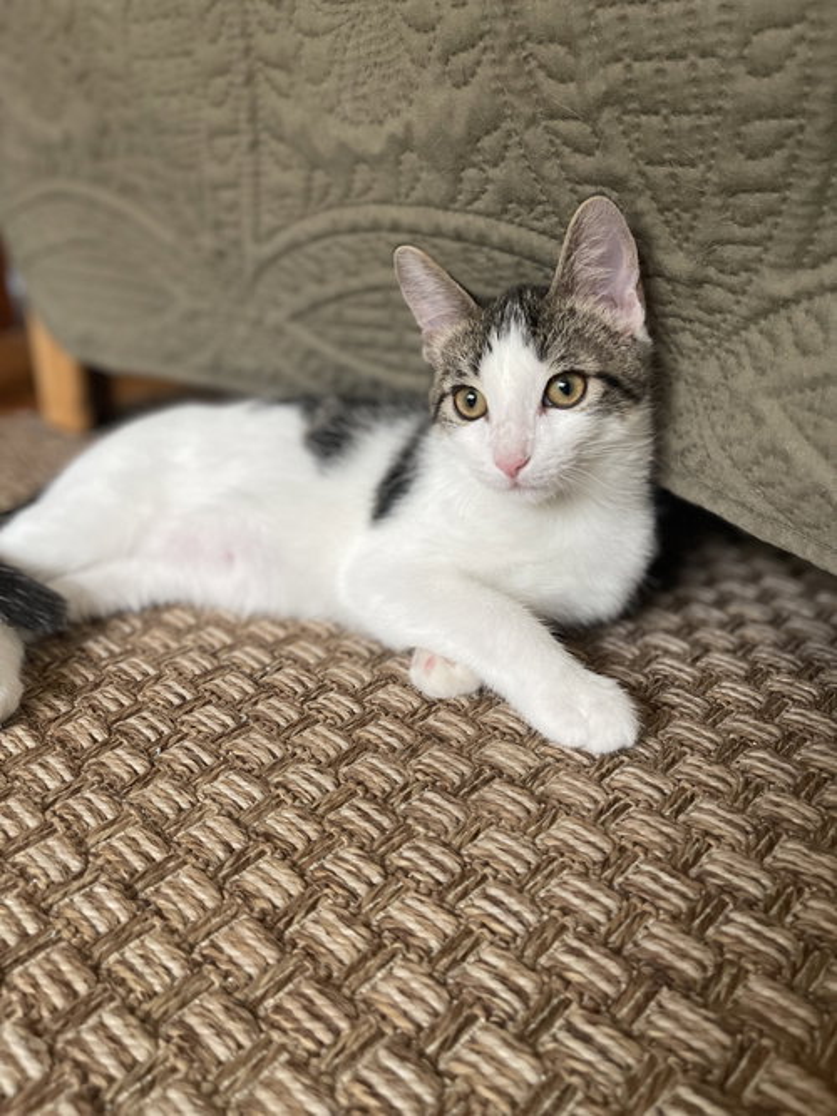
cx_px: 418
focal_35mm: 26
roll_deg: -0.5
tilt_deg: -24.0
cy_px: 558
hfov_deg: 53.0
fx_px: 838
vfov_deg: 67.3
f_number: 1.6
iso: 320
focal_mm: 5.1
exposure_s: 1/60
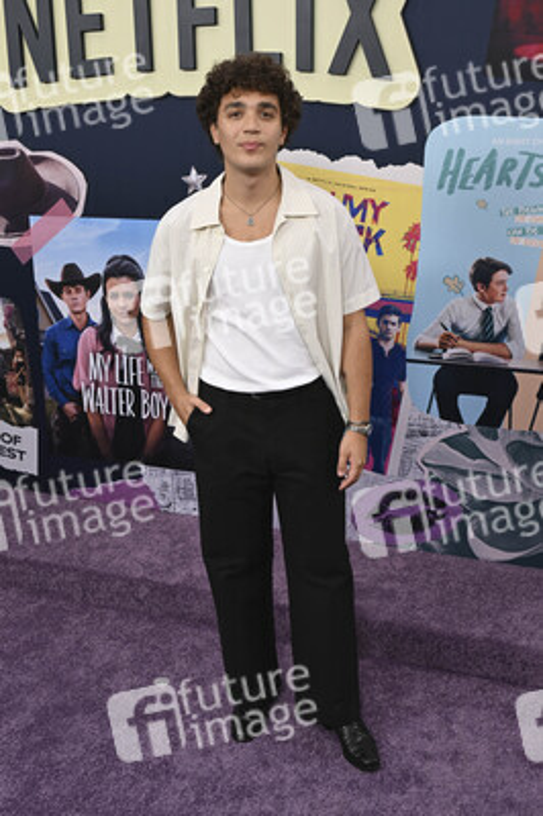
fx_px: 839
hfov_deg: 35.9
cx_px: 272
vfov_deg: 51.9
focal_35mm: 37
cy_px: 408
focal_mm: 37
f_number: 6.3
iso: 800
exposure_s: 1/250
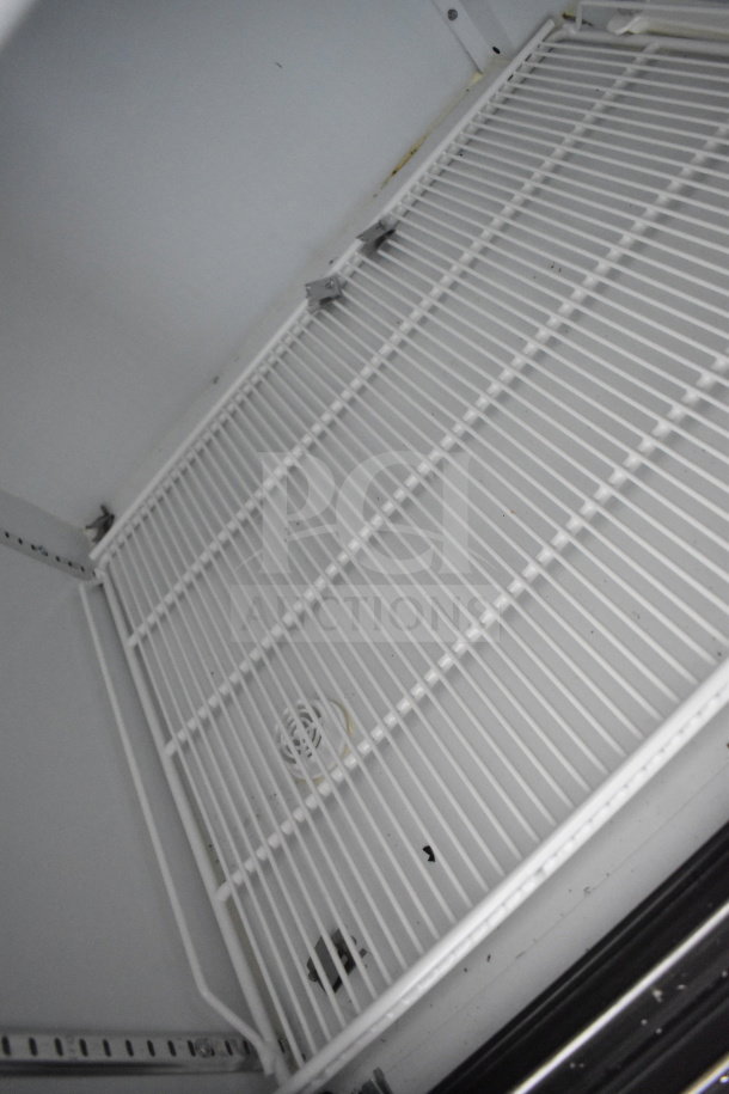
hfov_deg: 47.9
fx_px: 820
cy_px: 547
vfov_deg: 67.4
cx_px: 364
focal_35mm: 27
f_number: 4
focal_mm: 18
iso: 6400
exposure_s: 1/60
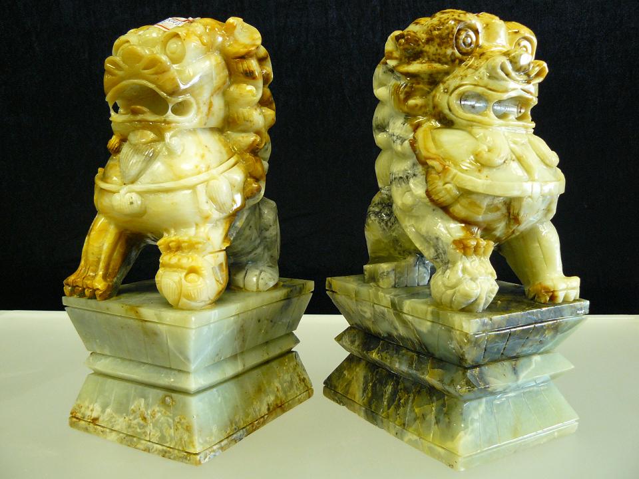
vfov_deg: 39.7
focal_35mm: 36
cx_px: 320
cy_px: 240
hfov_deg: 51.4
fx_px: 665
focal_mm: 6
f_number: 2.8
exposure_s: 1/10
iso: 200
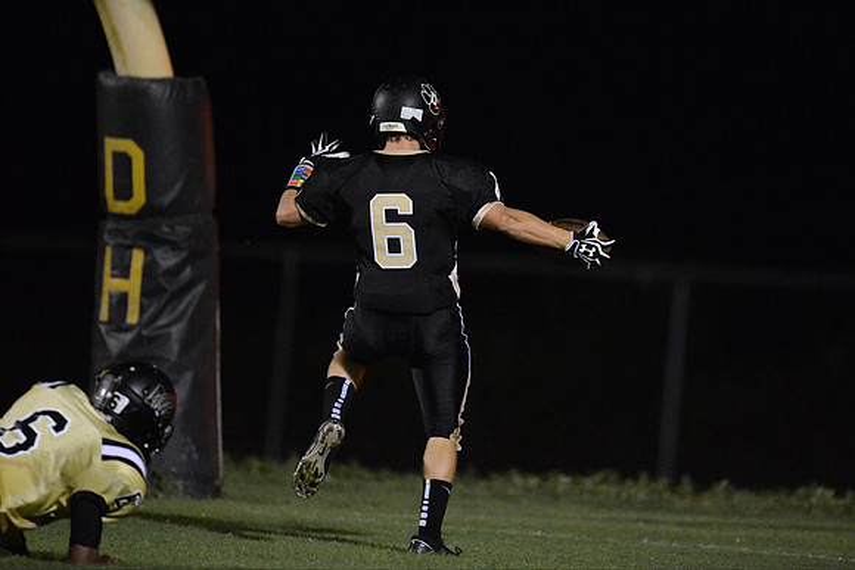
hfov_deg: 5.2
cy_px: 285
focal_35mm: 400
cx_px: 428
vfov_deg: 3.4
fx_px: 9502
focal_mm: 400
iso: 12800
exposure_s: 1/640
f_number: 2.8
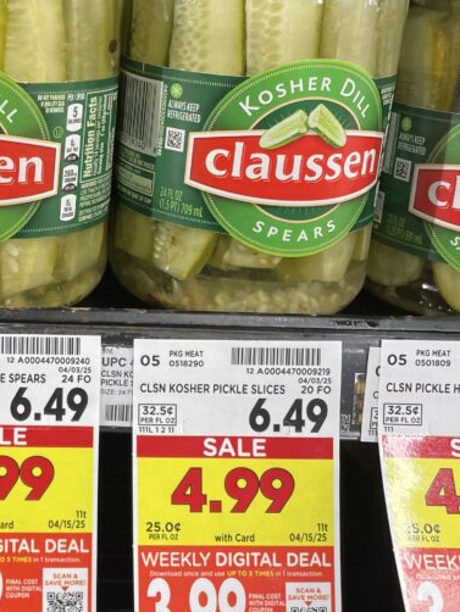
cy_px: 254
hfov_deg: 26.1
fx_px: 938
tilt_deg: -19.0
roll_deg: -1.3
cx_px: -2
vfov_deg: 36.1
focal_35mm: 53
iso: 80
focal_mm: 4.2
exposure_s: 1/120
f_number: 1.6
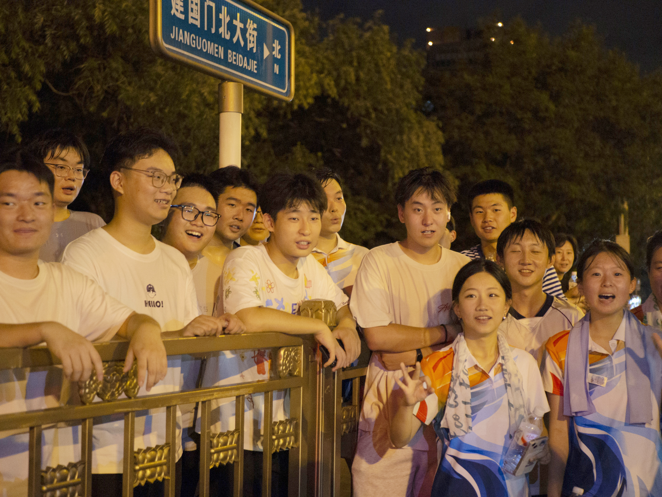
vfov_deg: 29.1
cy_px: 248
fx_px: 957
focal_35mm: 50
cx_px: 331
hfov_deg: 38.2
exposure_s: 1/60
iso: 2500
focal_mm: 25
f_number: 1.7
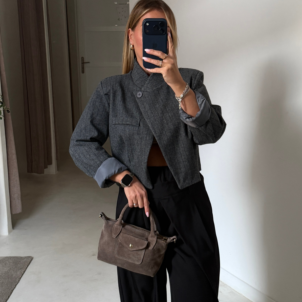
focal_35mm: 50
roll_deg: +1.6
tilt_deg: -12.4
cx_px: 137
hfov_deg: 34.0
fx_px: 494
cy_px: 145
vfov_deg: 34.0
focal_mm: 6.76
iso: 320
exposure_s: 1/60
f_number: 1.78
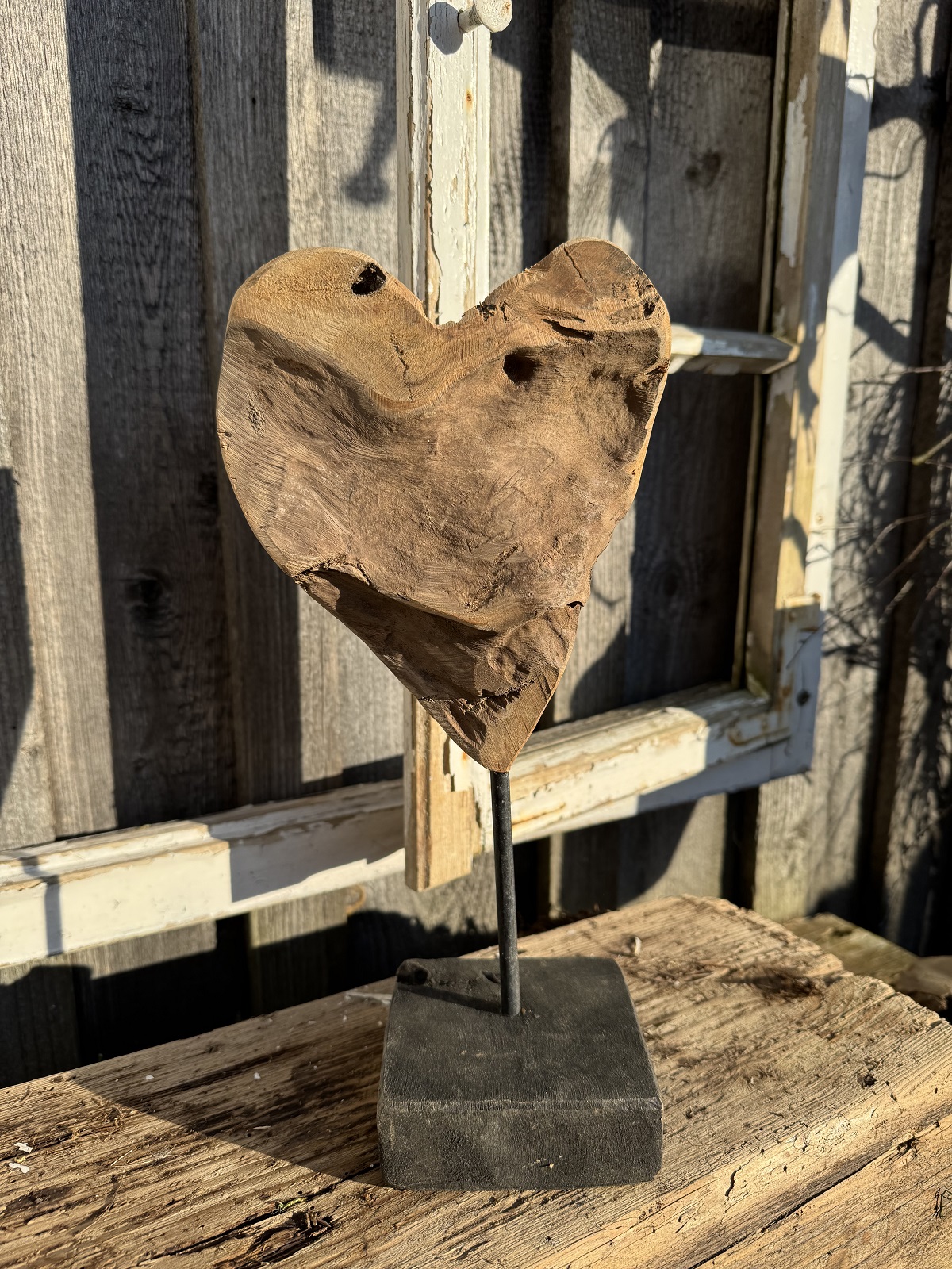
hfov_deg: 56.8
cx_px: 476
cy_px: 634
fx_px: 880
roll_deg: -0.7
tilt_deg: -12.3
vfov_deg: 71.6
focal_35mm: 24
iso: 80
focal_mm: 6.76
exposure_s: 1/2710
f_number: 1.78
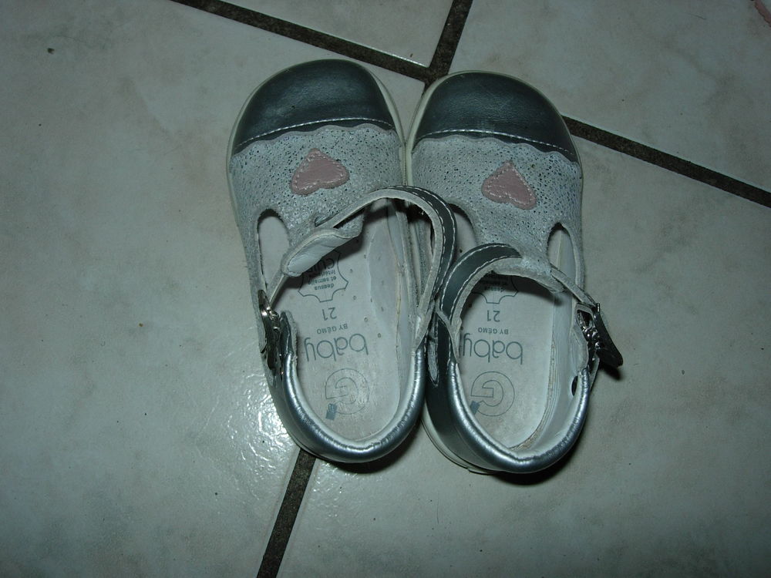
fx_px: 846
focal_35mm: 38
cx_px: 386
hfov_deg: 49.0
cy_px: 289
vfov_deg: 37.7
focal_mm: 7.8
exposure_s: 1/64
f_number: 4.8
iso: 79
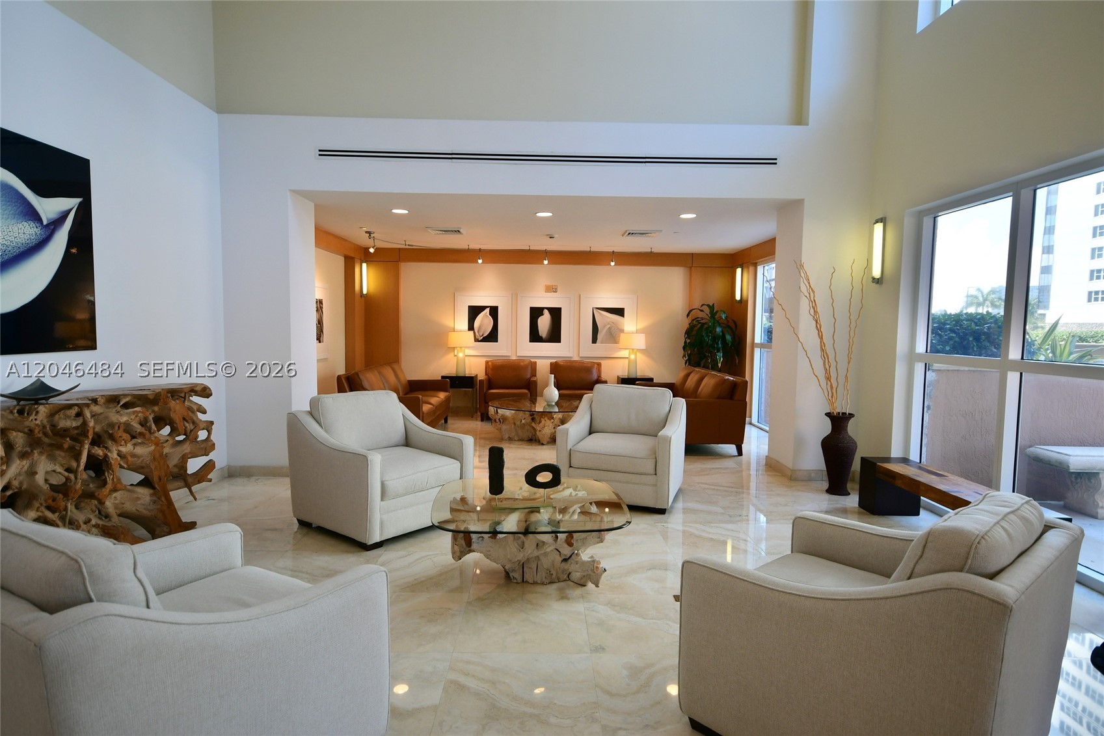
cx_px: 552
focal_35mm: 21
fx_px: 644
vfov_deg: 59.5
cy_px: 368
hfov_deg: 81.2
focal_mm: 14
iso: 320
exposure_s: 1/40
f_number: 4.8
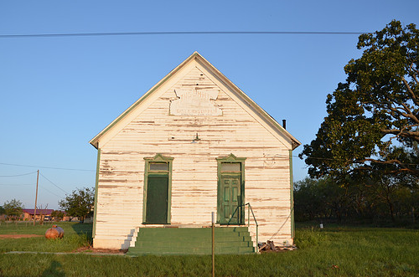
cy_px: 142
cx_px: 199
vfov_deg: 44.0
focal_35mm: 30
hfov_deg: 62.7
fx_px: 344
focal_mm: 17
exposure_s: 1/250
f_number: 5.6
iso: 100
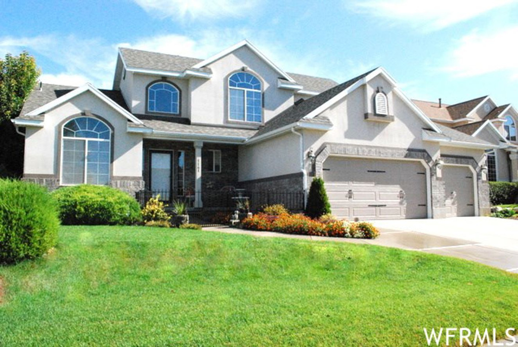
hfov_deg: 67.3
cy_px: 174
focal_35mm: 27
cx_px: 259
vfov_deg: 48.1
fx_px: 389
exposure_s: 1/1000
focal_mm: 18
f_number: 16
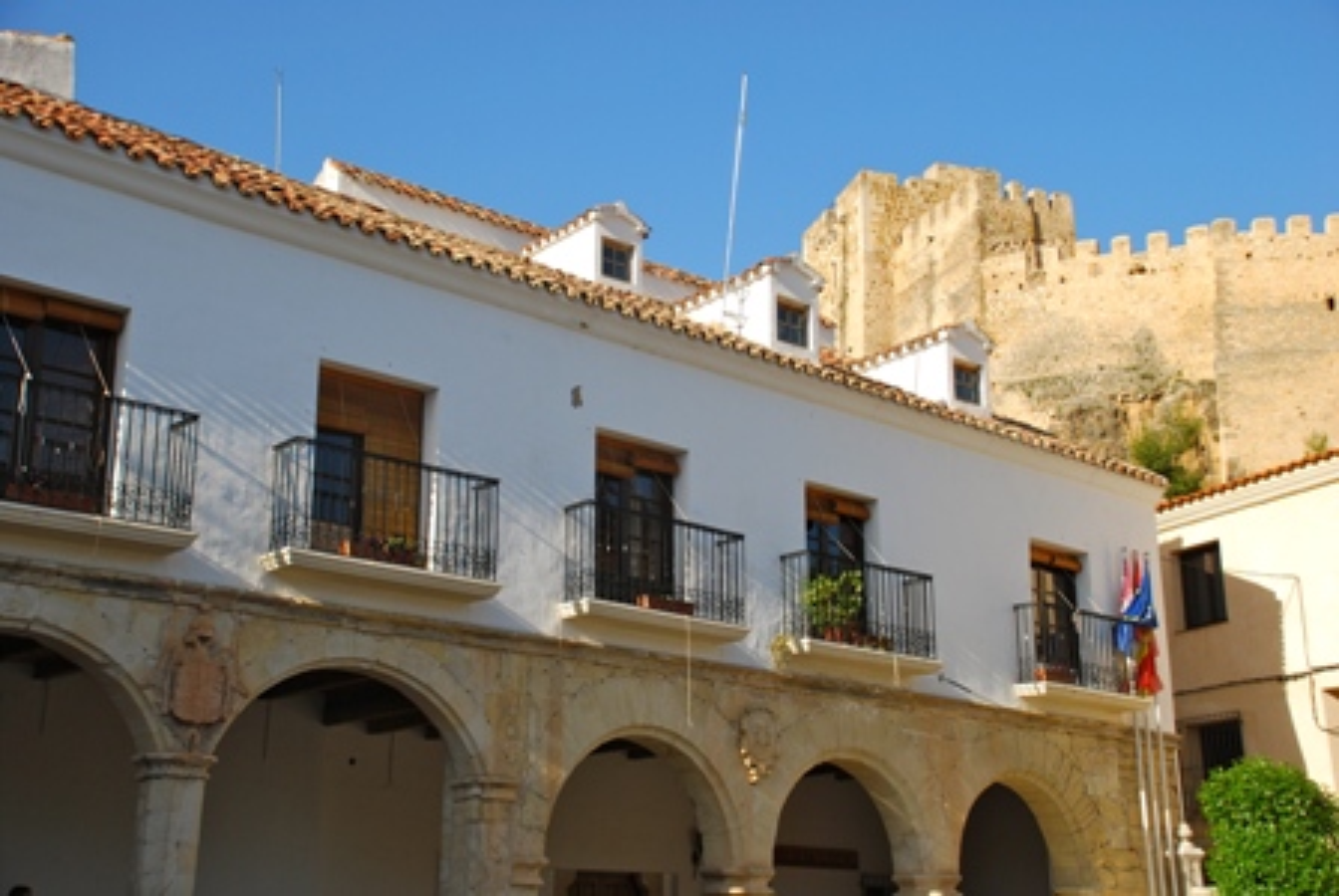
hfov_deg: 41.1
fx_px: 1788
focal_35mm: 48
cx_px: 670
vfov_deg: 28.2
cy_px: 448
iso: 100
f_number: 7.1
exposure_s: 1/200
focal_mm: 32
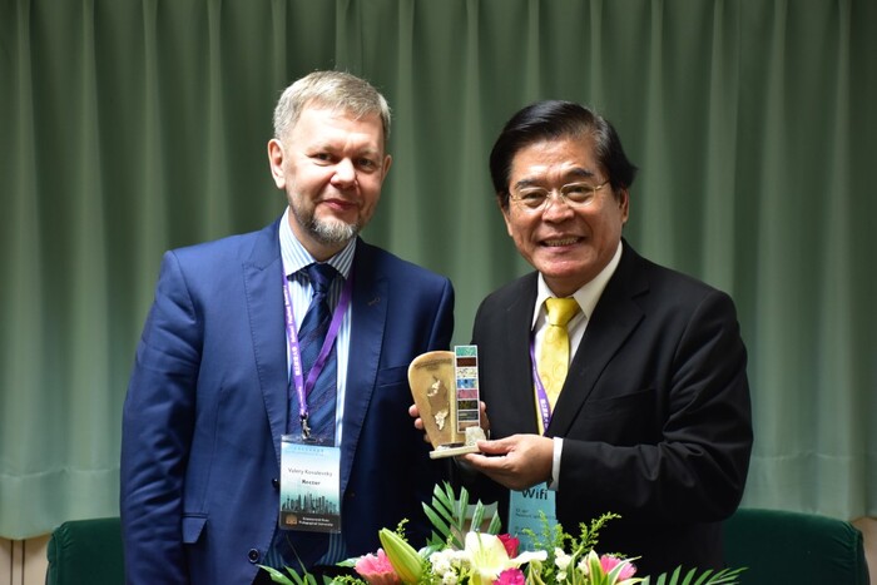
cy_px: 292
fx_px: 2266
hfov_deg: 21.9
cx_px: 438
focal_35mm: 93
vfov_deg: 14.7
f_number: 5.6
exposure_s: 1/30
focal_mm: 62
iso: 800
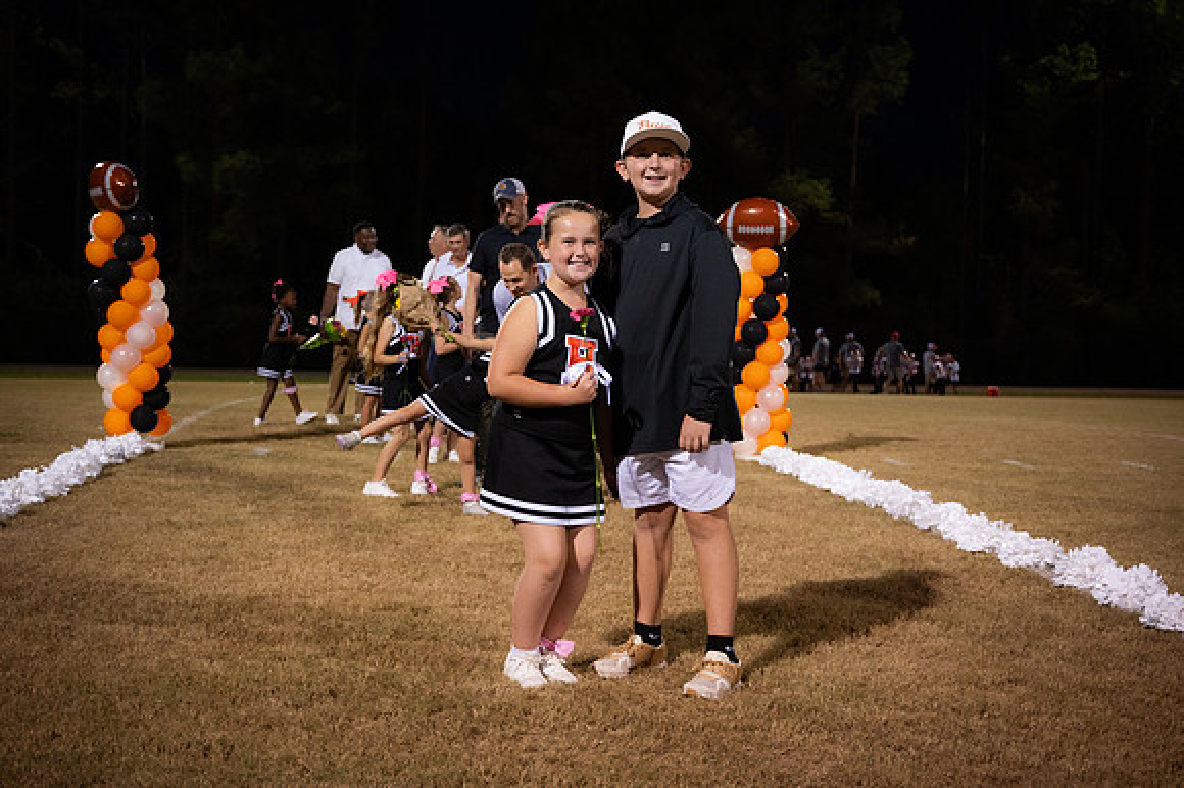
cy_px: 394
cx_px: 592
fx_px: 1545
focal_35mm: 47
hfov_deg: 41.9
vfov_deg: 28.6
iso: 3200
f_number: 4
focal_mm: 47
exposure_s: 1/250
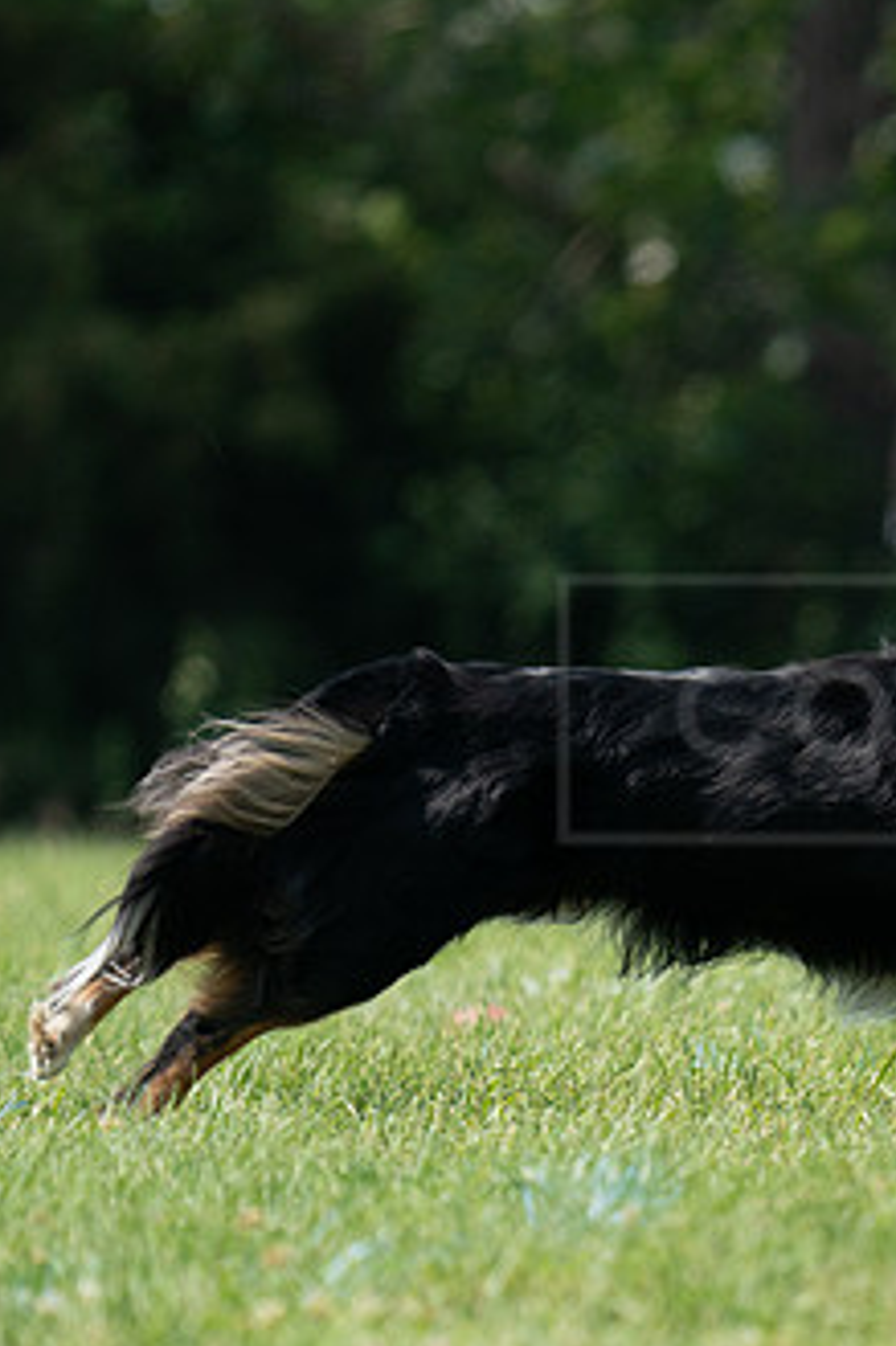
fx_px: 26159
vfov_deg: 2.9
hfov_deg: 2.0
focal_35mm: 700
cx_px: 949
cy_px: 779
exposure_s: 1/4000
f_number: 6.3
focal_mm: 397
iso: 1250
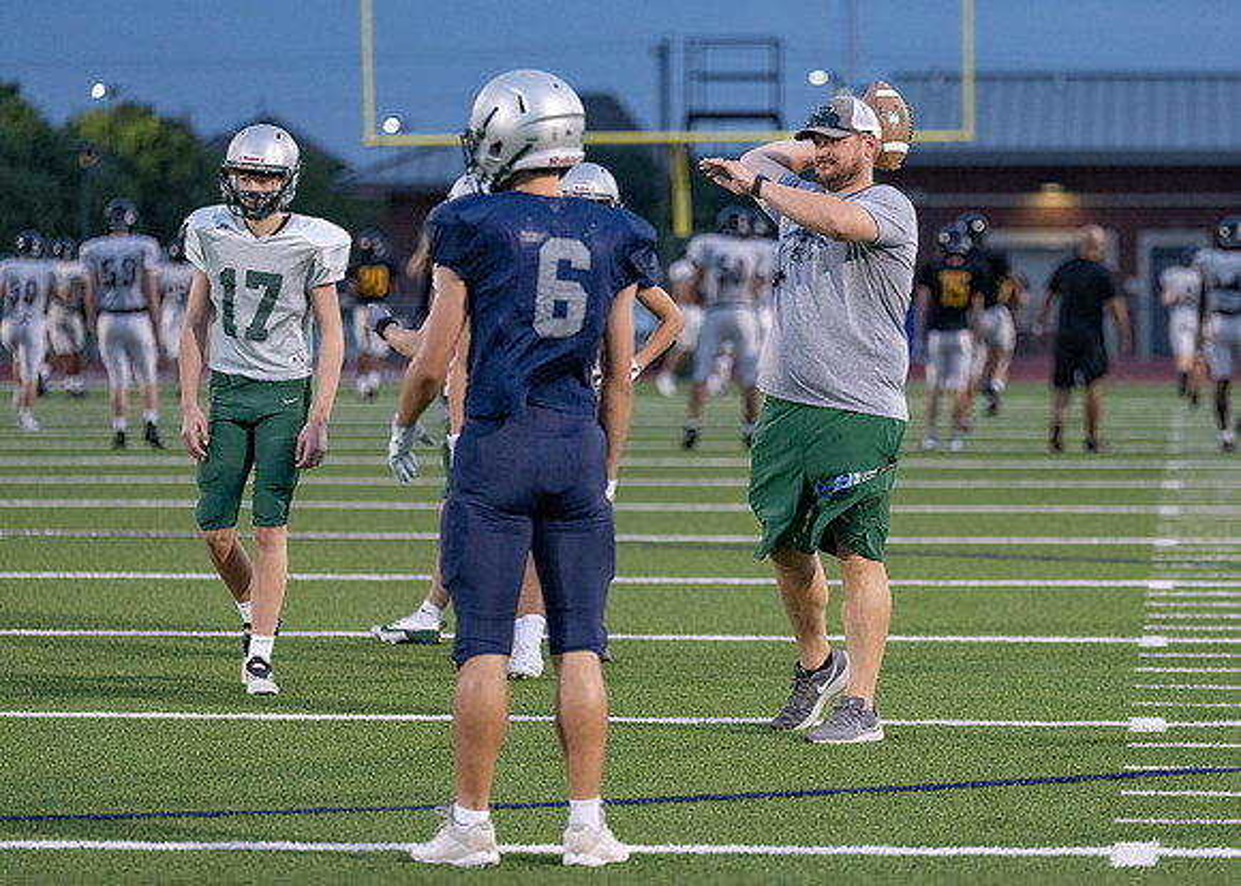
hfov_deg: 10.9
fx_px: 6478
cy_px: 394
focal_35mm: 184
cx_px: 806
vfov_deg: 7.8
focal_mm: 143
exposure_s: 1/1000
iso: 2500
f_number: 2.8
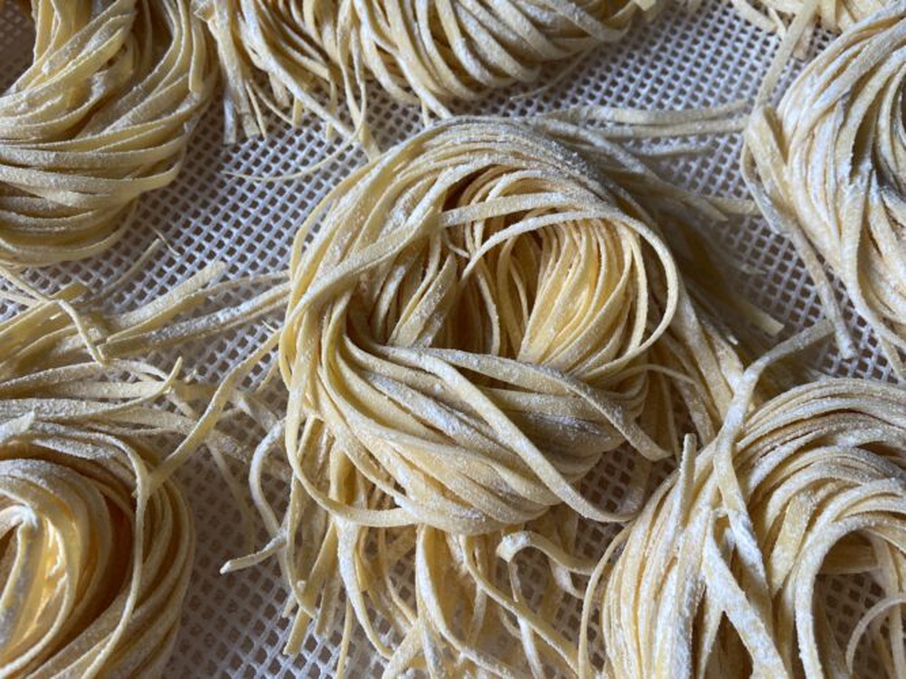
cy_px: 340
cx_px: 453
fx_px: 680
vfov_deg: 53.0
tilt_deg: -69.8
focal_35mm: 26
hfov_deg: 67.3
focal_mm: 4.25
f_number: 1.8
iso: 125
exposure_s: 1/121
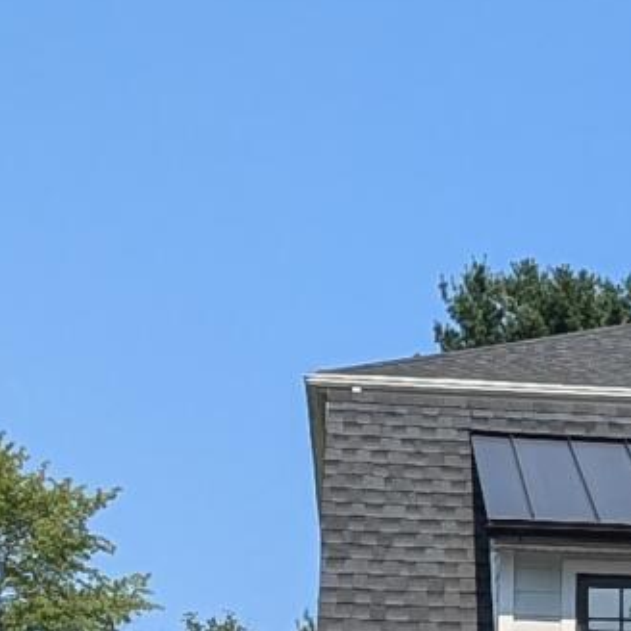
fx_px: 2000
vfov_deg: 17.6
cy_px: 589
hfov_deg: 17.1
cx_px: 775
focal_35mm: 97
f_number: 1.95
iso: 37
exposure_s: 1/1953
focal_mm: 2.23
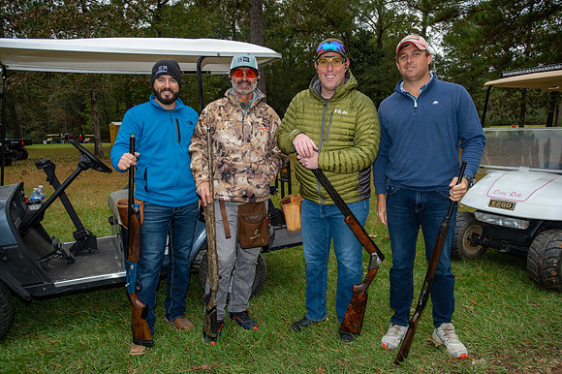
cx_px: 281
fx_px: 437
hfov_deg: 65.5
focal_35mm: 28
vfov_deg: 46.4
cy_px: 187
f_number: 5
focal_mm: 28
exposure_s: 1/250
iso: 320
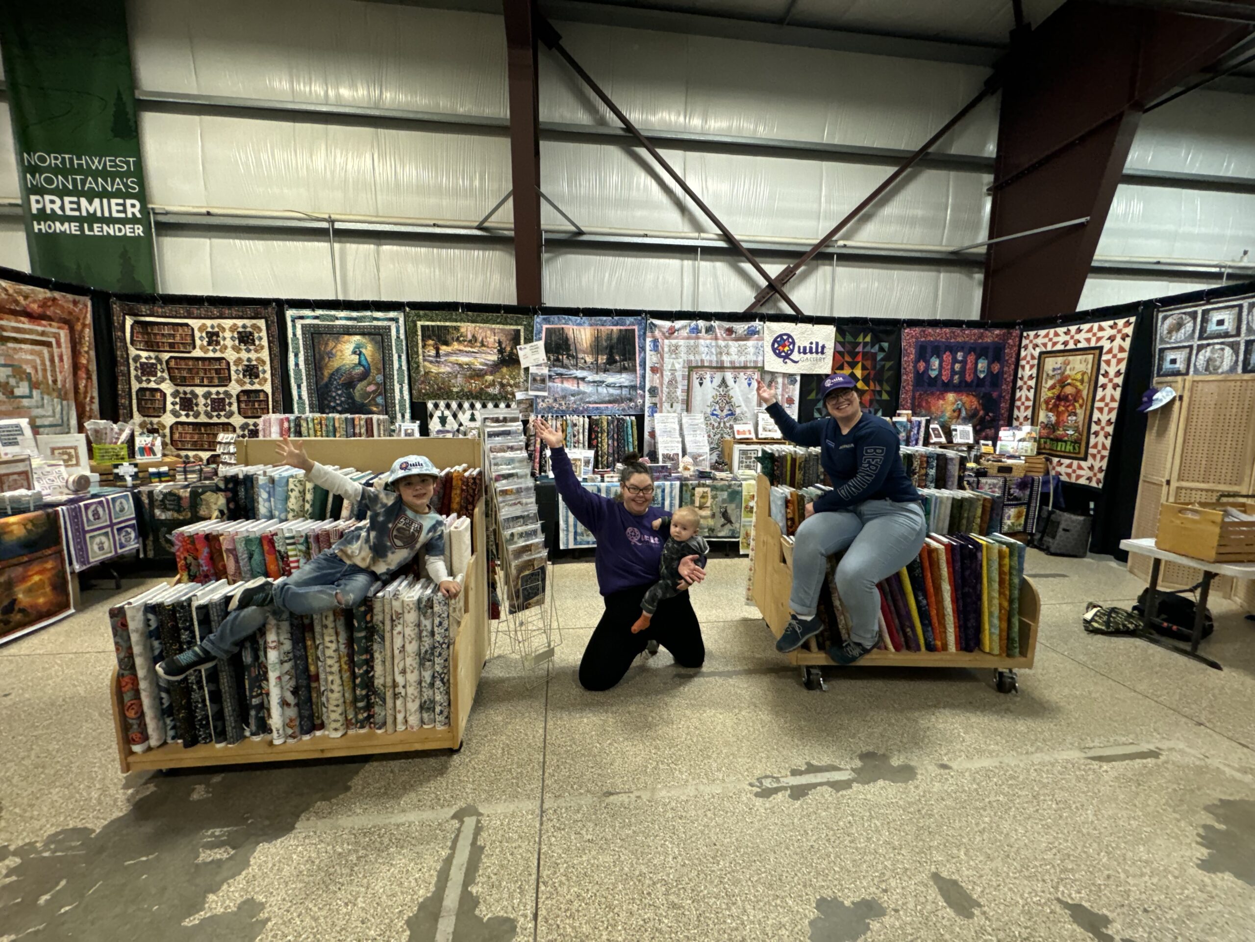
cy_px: 471
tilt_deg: -8.7
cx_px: 628
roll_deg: -0.9
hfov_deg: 102.1
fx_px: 508
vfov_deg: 85.7
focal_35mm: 14
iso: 400
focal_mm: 2.22
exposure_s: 1/60
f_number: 2.2
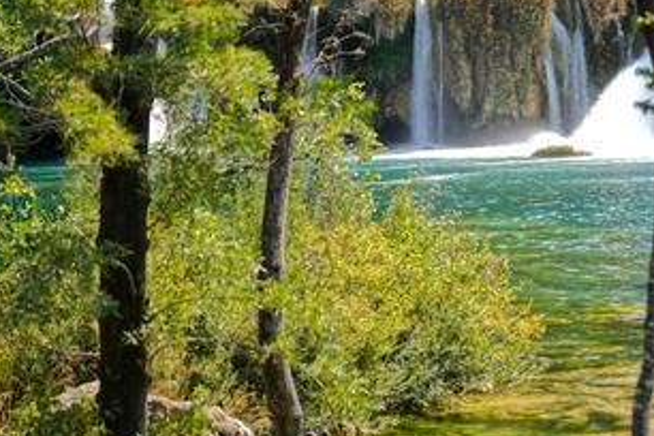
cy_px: 71
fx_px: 1926
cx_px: 611
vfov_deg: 12.8
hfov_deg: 18.9
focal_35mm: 106
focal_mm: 54
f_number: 2.8
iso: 50
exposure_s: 1/800
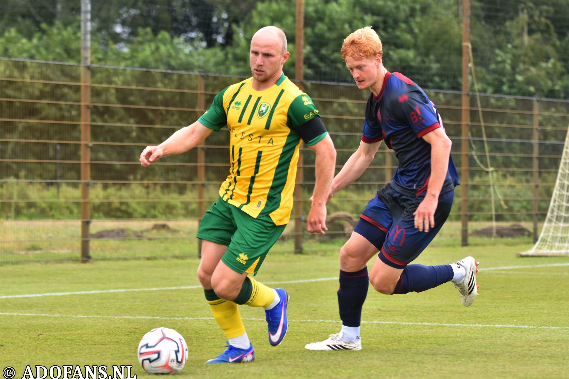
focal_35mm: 154
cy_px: 190
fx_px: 2434
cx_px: 286
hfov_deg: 13.3
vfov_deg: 8.9
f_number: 3.2
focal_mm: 102
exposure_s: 1/800
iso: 250
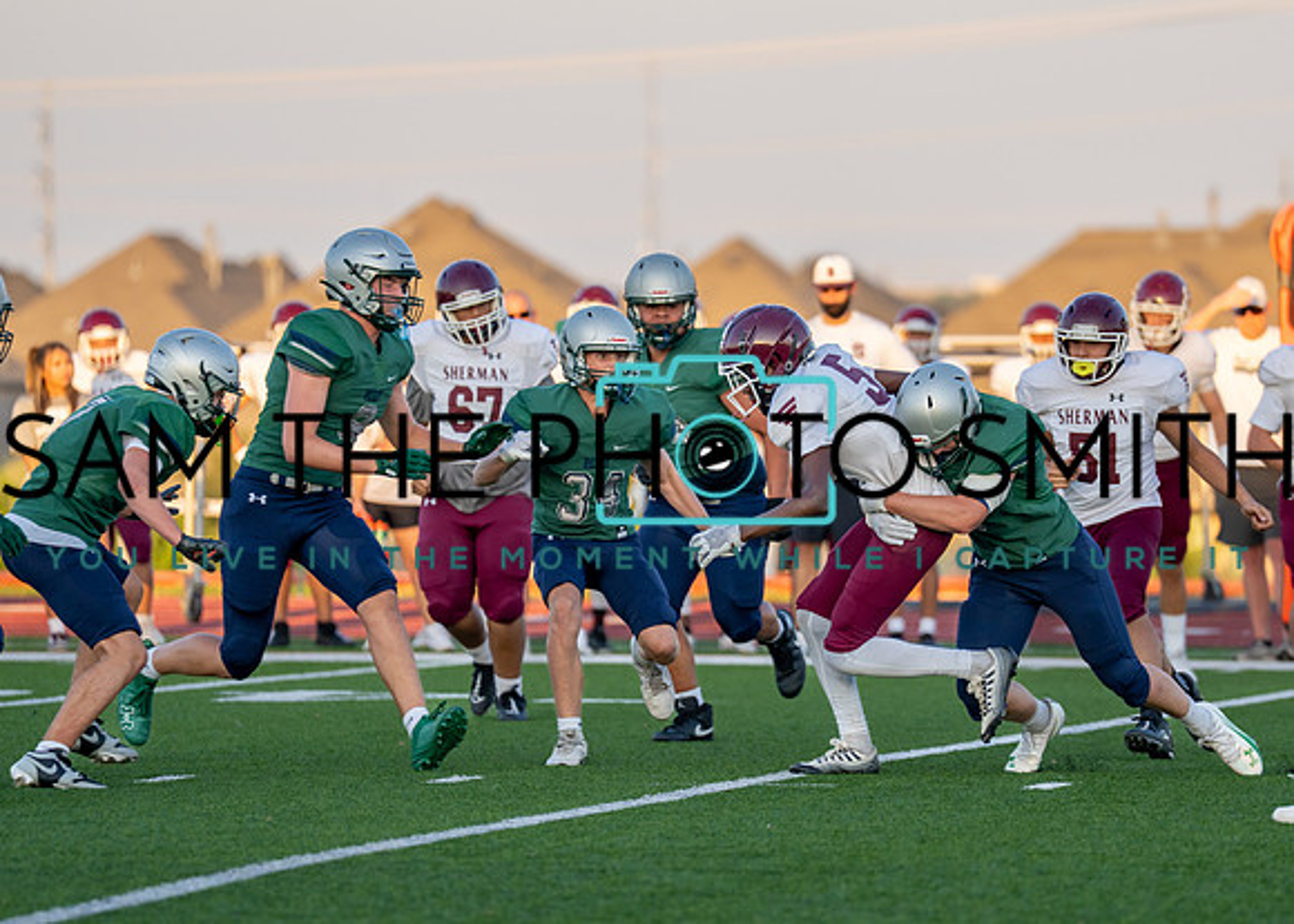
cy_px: 474
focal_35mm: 308
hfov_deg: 6.5
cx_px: 848
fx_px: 11308
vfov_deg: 4.7
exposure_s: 1/1250
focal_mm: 200
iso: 320
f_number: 2.8
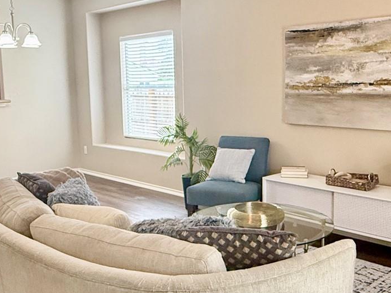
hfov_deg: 45.5
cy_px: 139
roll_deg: +0.7
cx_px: 235
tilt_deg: -6.2
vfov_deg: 35.1
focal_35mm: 41
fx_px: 463
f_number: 2.2
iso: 320
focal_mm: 2.22
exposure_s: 1/120
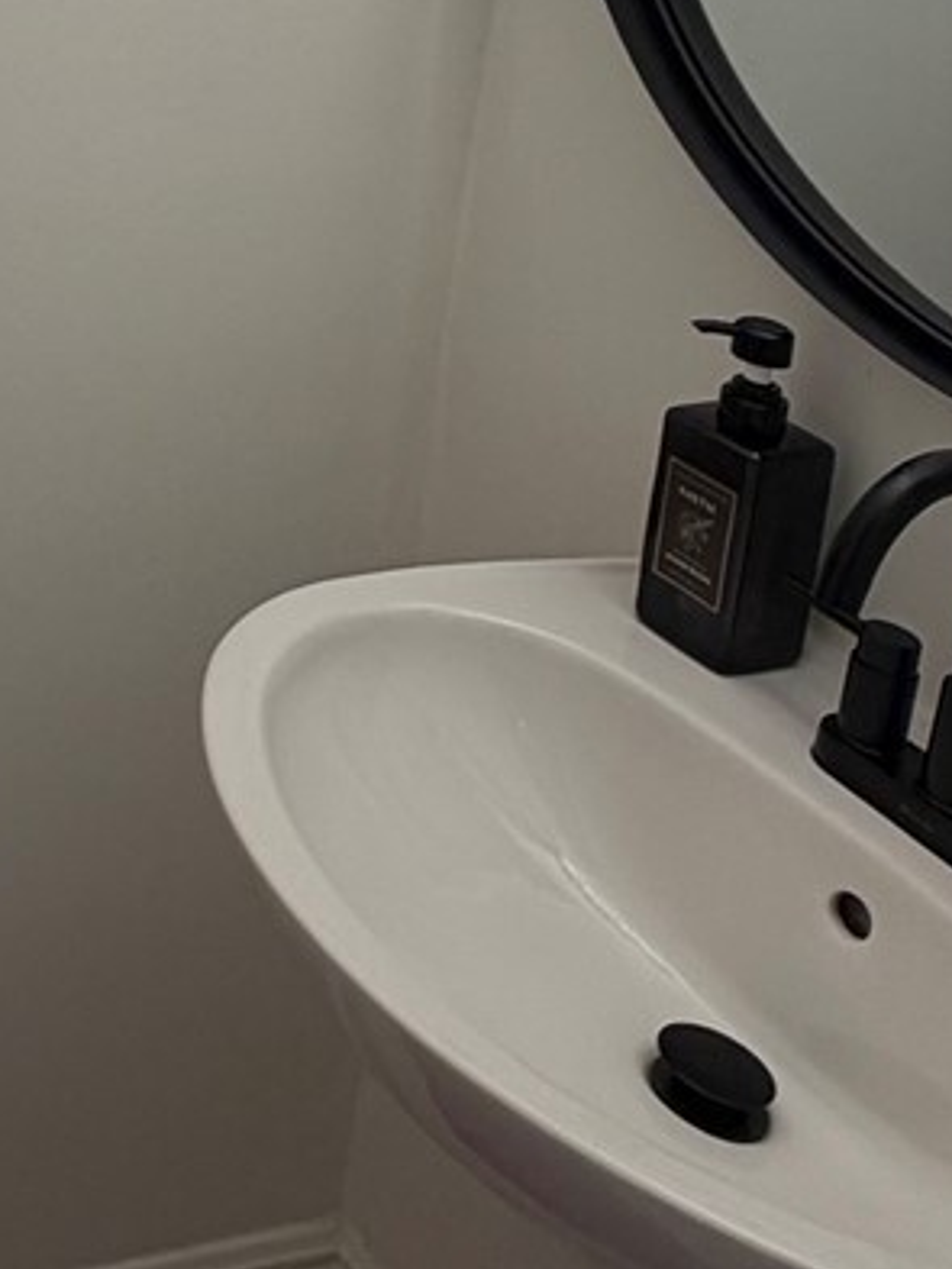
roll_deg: -4.1
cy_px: -281
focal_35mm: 57
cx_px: -478
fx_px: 2089
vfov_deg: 28.9
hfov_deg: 21.5
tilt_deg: -7.9
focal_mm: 2.22
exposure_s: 1/120
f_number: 2.2
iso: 50
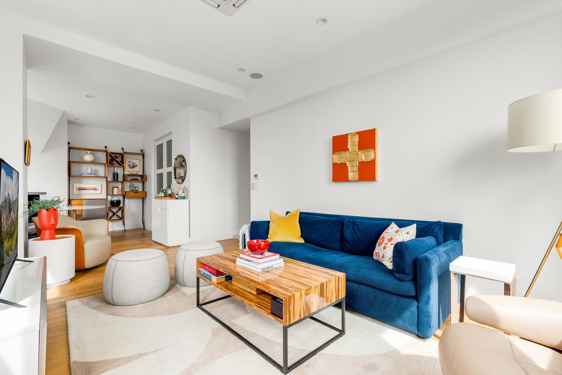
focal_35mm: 16
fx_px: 258
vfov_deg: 72.1
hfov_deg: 94.9
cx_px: 281
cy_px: 188
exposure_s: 1/30
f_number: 11
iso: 400
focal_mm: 16.5
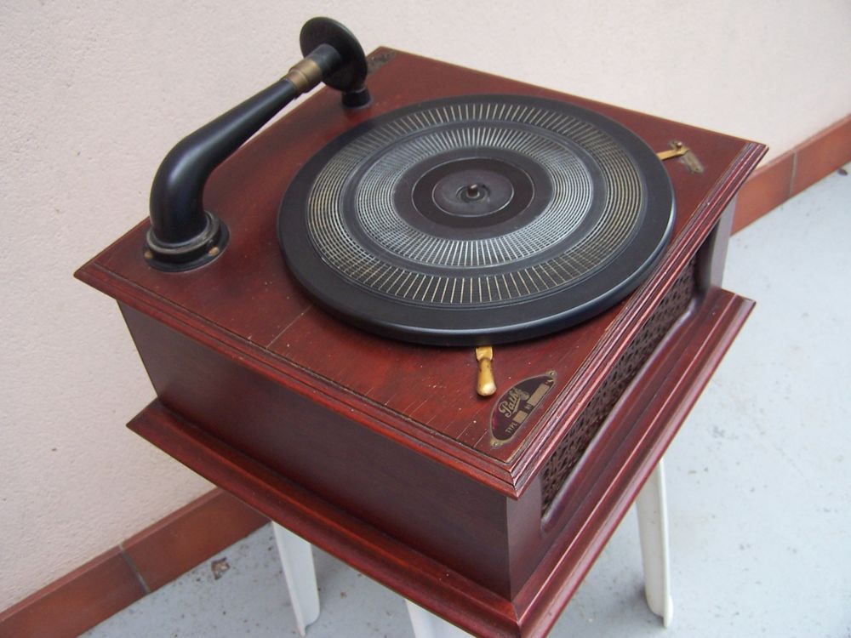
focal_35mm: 38
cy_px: 319
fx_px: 934
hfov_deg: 49.0
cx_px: 426
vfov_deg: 37.7
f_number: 2.8
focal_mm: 6.3
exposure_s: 1/30
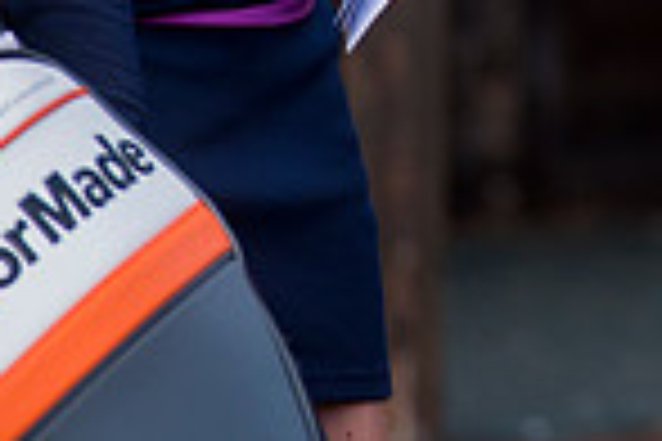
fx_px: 21716
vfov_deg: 1.2
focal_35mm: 1181
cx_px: 1103
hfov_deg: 1.7
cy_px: -425
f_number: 4.5
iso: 800
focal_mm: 300
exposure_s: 1/1250
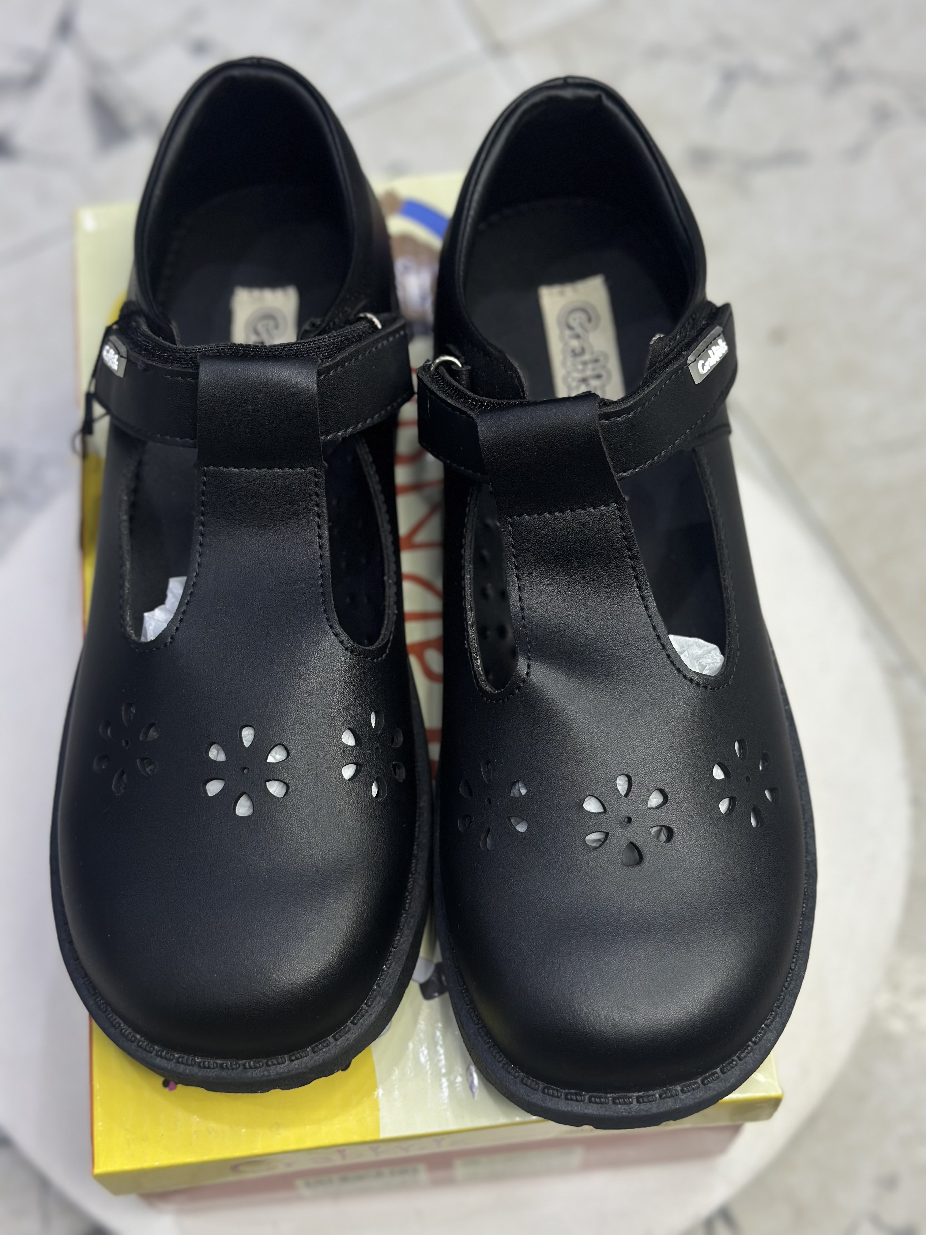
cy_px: 618
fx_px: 1712
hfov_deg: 30.3
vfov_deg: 39.7
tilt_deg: -66.3
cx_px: 463
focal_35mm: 48
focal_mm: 6.86
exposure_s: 1/141
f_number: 1.78
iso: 64
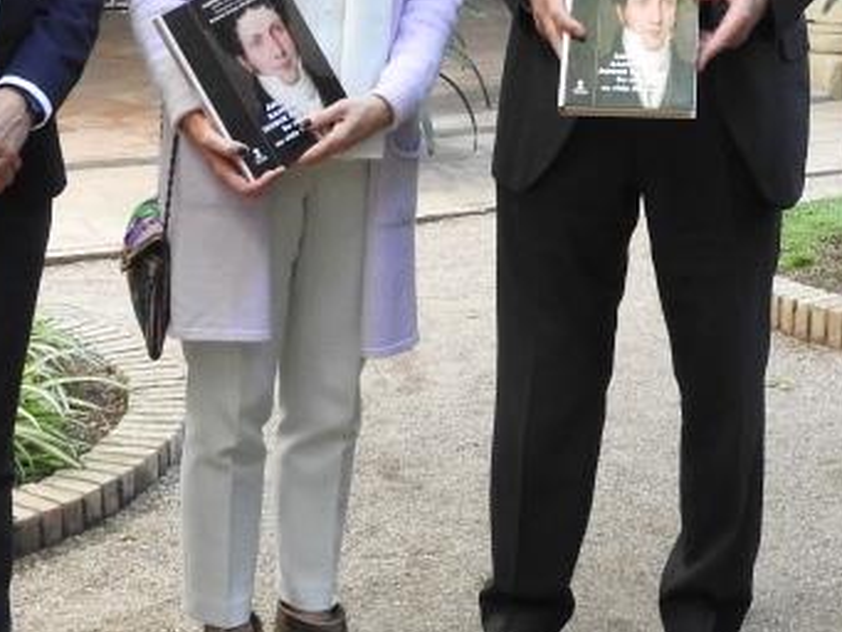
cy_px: 20
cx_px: 716
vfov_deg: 16.1
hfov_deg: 21.4
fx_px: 2190
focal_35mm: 90
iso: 400
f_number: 3.5
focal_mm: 5.4
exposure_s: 1/20
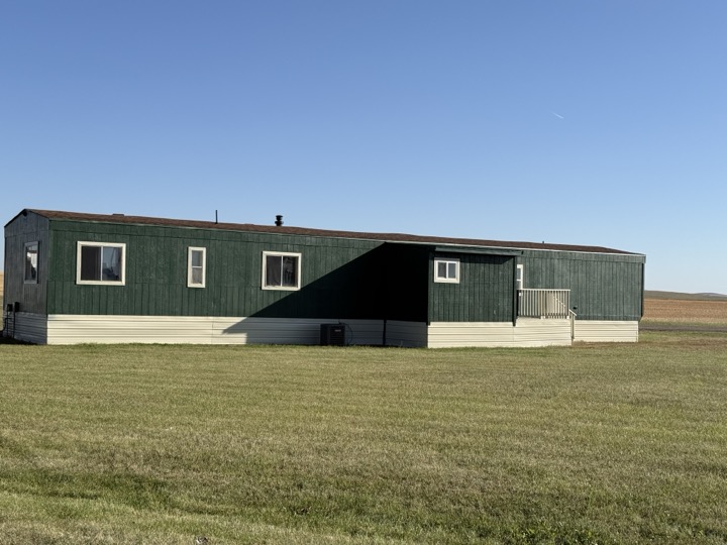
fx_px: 1008
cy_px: 272
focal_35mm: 48
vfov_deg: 30.3
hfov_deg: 39.7
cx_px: 364
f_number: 1.78
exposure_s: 1/5208
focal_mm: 6.76
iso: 64
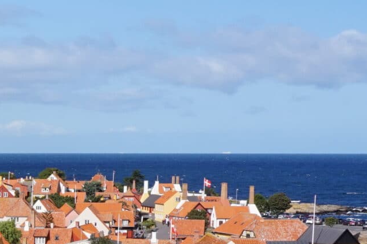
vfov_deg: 13.2
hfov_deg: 18.3
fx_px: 1039
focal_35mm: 102
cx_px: -139
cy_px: 268
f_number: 14
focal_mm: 17
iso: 100
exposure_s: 1/100
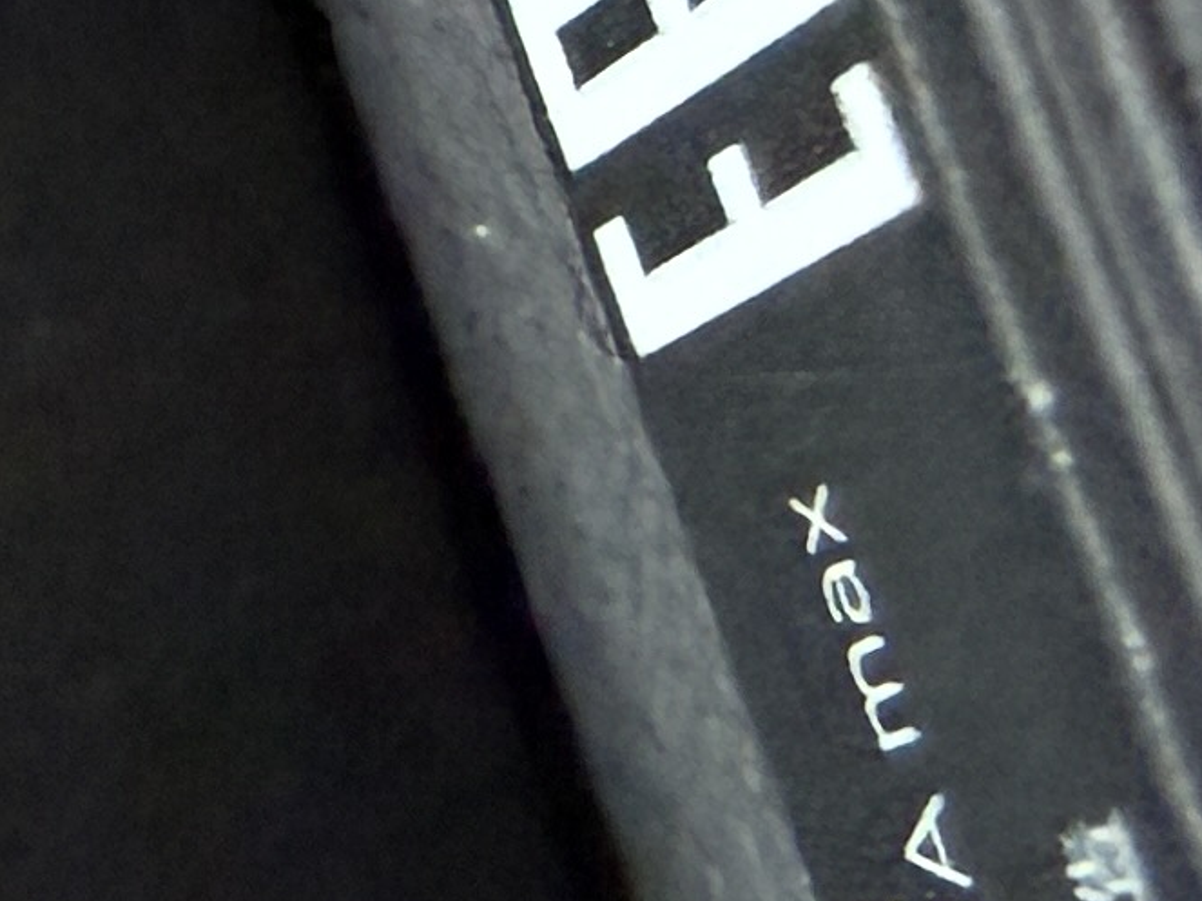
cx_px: -930
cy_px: 297
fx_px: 5069
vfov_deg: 10.1
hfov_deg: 12.4
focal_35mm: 146
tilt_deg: -69.4
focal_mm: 2.22
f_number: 2.2
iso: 640
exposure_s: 1/60
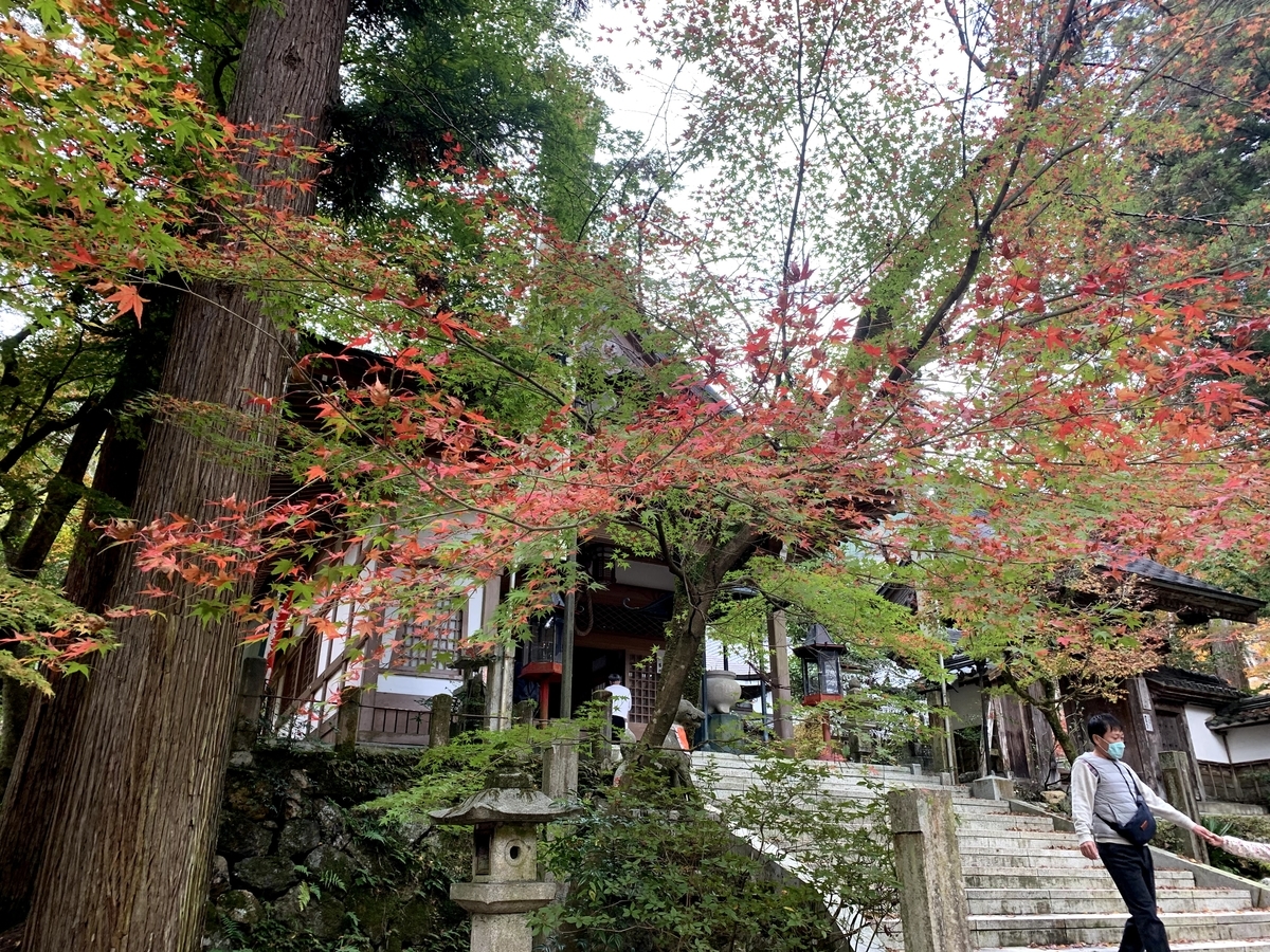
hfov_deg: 67.3
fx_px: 954
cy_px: 476
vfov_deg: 53.1
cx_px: 635
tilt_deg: +24.6
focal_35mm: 26
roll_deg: -0.4
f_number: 1.8
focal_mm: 4.25
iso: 50
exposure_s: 1/121
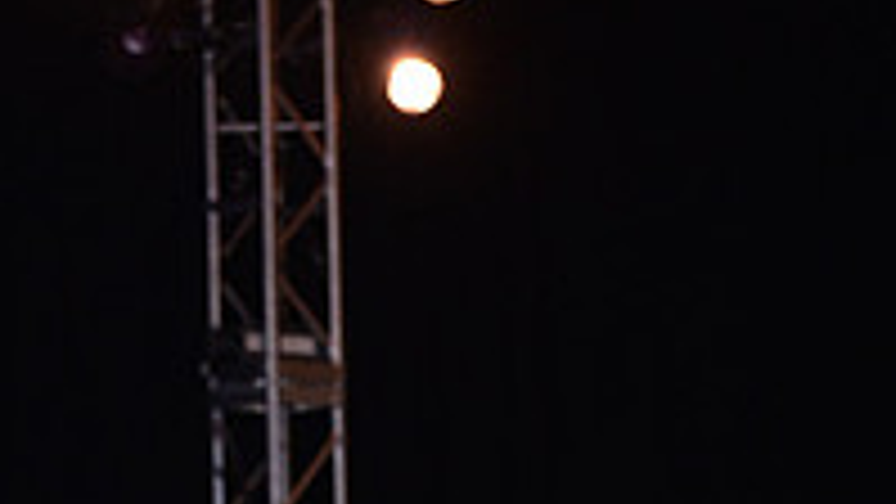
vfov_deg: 4.3
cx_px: 466
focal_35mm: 275
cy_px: 1292
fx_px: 6534
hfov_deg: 7.8
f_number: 5
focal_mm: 90
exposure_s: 1/200
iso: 1600
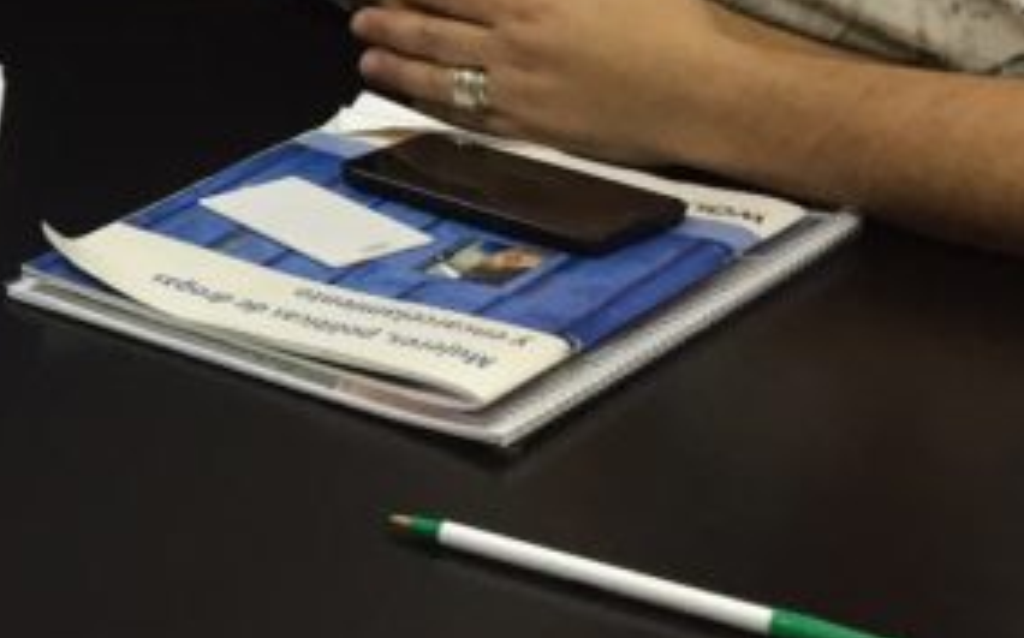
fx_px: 3095
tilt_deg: -18.8
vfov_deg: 11.7
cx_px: -440
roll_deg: +1.3
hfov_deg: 17.2
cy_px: 14
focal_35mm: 111
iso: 100
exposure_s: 1/33
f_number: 2.2
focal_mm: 4.15
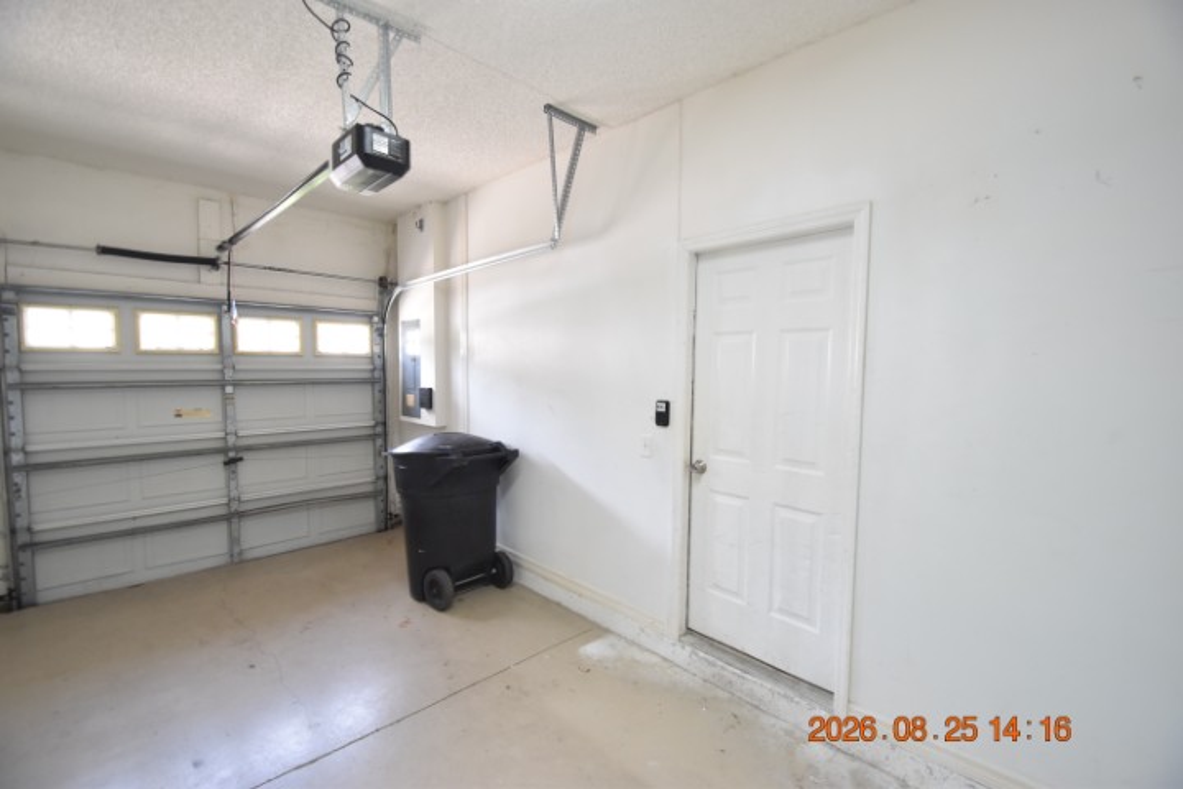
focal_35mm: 15
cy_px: 394
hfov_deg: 100.4
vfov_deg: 77.3
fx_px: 493
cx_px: 592
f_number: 3.5
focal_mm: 10
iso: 900
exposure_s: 1/60
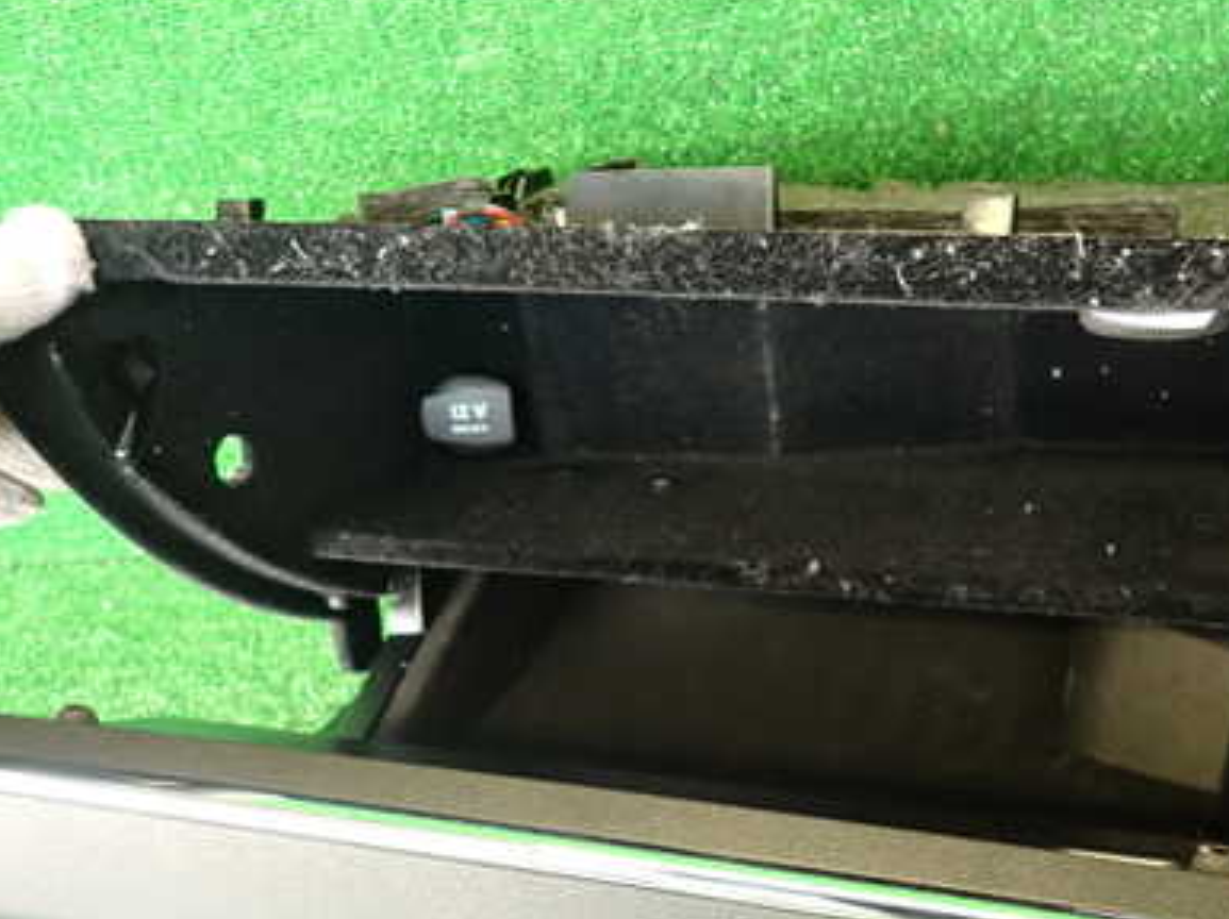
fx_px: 1383
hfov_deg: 47.6
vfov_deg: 36.4
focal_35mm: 39
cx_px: 750
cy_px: 619
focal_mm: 4.5
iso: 320
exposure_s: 1/30
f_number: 2
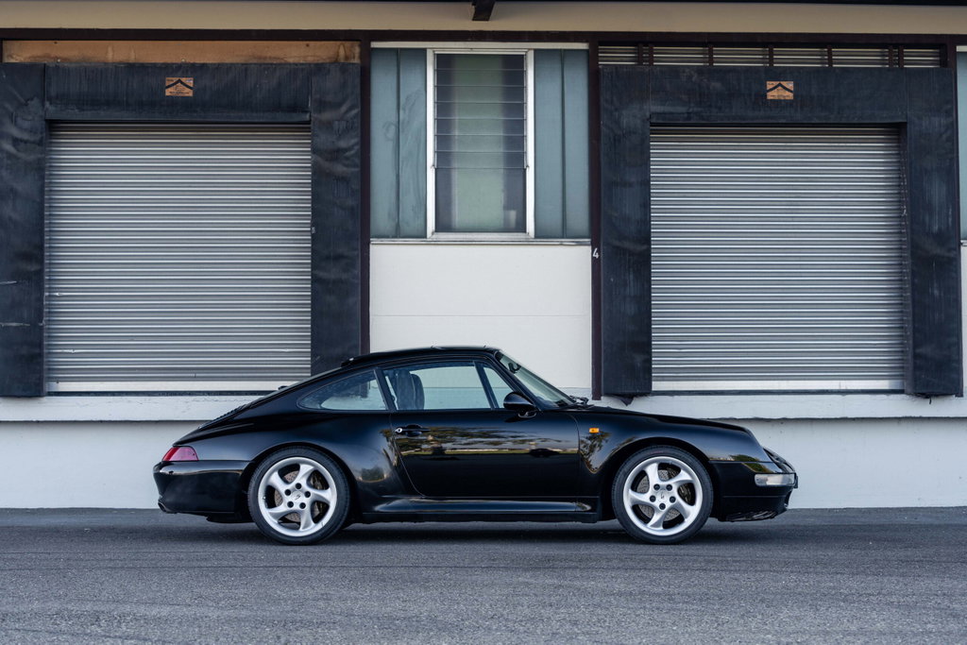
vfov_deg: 19.5
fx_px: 1880
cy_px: 322
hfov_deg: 28.8
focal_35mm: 70
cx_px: 484
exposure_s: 1/80
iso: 320
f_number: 5.6
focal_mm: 70
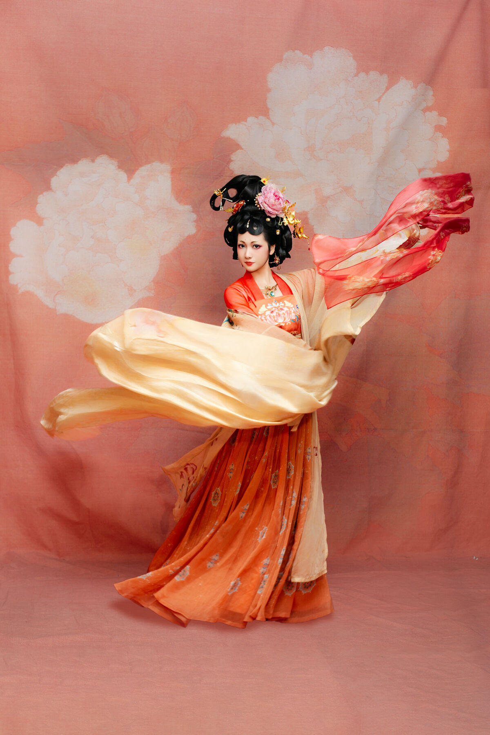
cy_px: 368
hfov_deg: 27.5
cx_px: 245
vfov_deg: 40.3
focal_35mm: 49
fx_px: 1000
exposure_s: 1/125
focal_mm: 50
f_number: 3.2
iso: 100
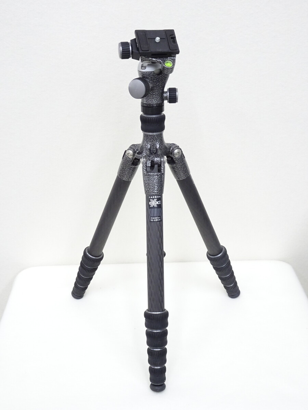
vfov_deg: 49.0
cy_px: 205
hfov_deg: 37.7
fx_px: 451
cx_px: 154
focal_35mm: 38
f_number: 4
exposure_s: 1/40
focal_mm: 6.56
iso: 500
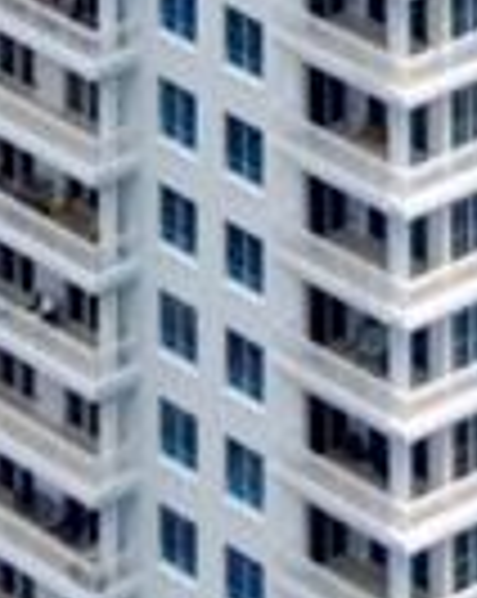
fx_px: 6456
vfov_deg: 5.0
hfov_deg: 4.2
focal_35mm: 365
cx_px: 1022
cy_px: -1349
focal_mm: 29
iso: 250
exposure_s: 1/2500
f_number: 4
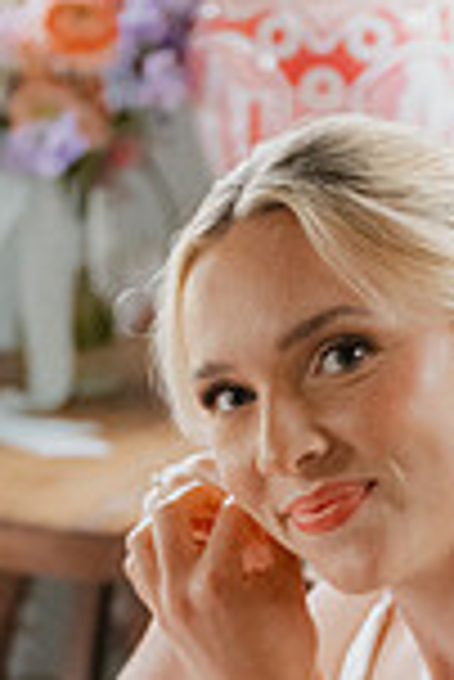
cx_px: 225
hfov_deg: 7.7
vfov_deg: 11.4
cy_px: 630
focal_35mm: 179
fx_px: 3378
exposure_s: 1/160
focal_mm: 60
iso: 5000
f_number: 2.8
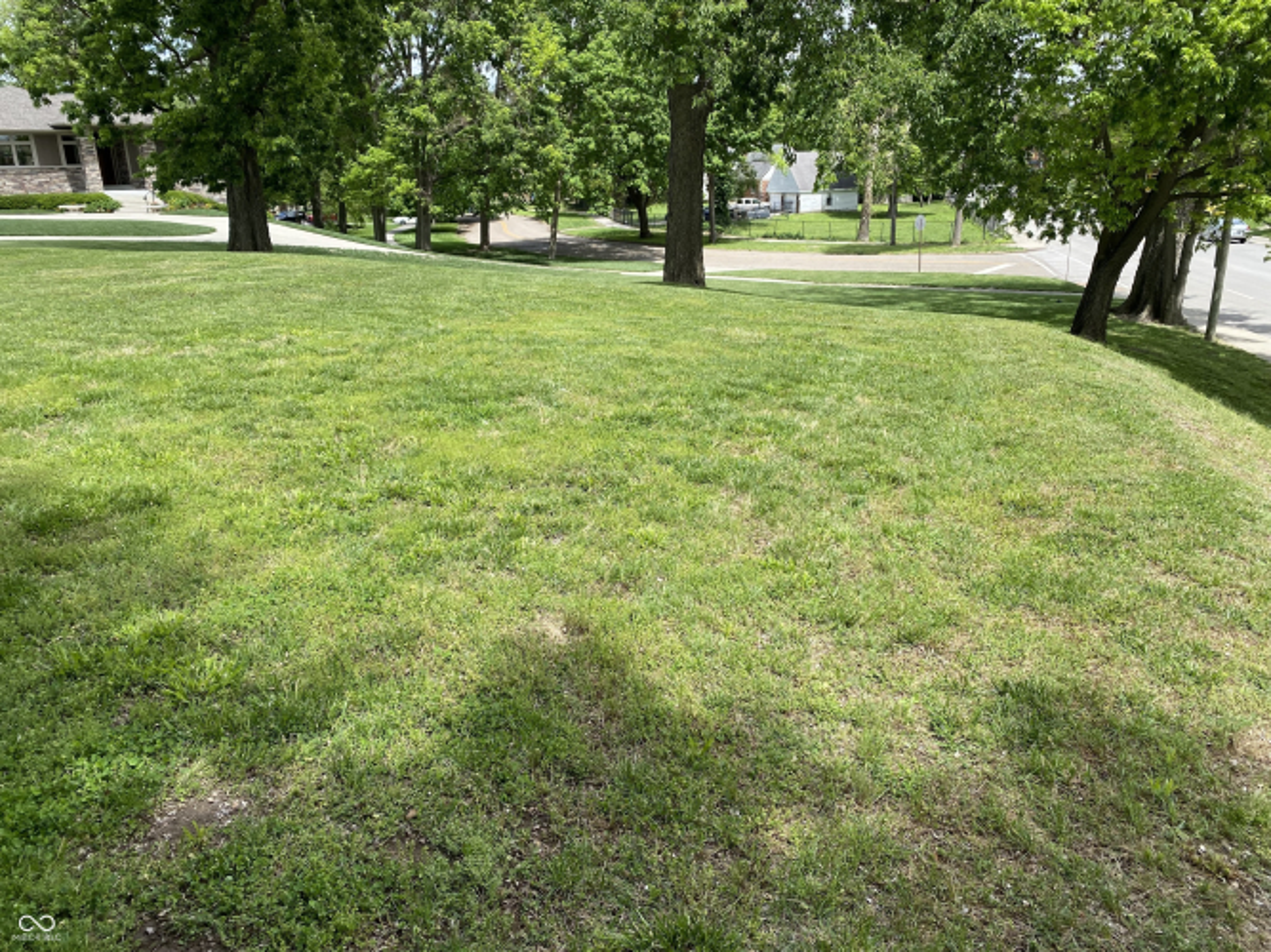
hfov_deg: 67.3
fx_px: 954
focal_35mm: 26
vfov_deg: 53.0
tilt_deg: -17.3
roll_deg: +2.0
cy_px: 476
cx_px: 636
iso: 32
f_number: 1.8
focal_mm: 4.25
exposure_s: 1/1135
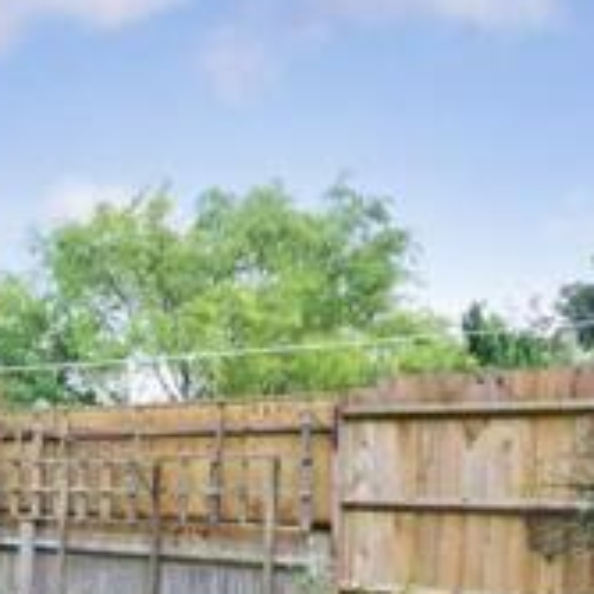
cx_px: -249
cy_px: 507
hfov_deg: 26.6
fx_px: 971
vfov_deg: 32.7
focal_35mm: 50
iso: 100
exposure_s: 1/125
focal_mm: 10
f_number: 5.6
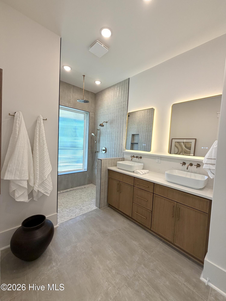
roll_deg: -1.4
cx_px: 113
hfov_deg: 85.7
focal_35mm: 14
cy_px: 150
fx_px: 122
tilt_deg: -3.1
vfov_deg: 102.1
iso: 125
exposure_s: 1/120
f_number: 2.2
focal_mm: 2.22
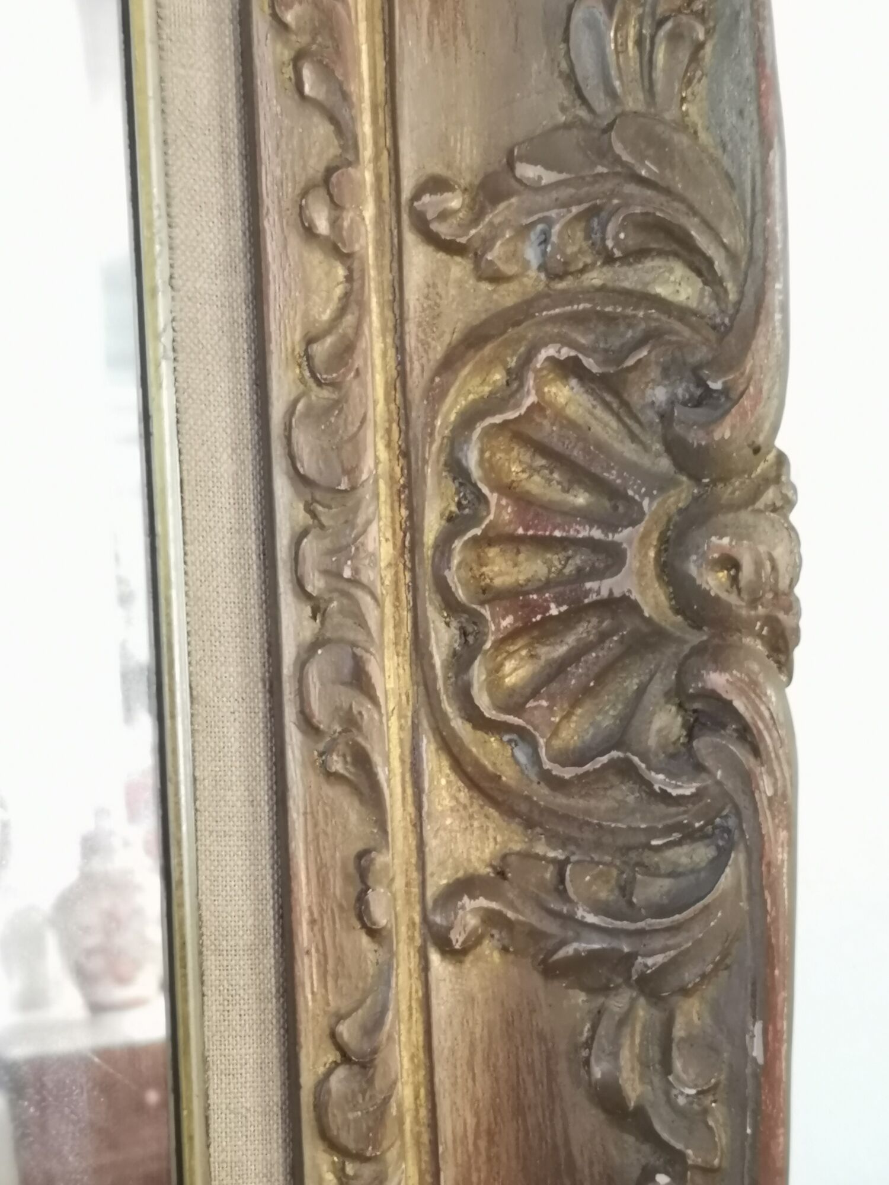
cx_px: 444
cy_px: 592
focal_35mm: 53
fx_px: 1815
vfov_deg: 36.2
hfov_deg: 27.5
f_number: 1.8
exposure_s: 1/20
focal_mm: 3.95
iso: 500
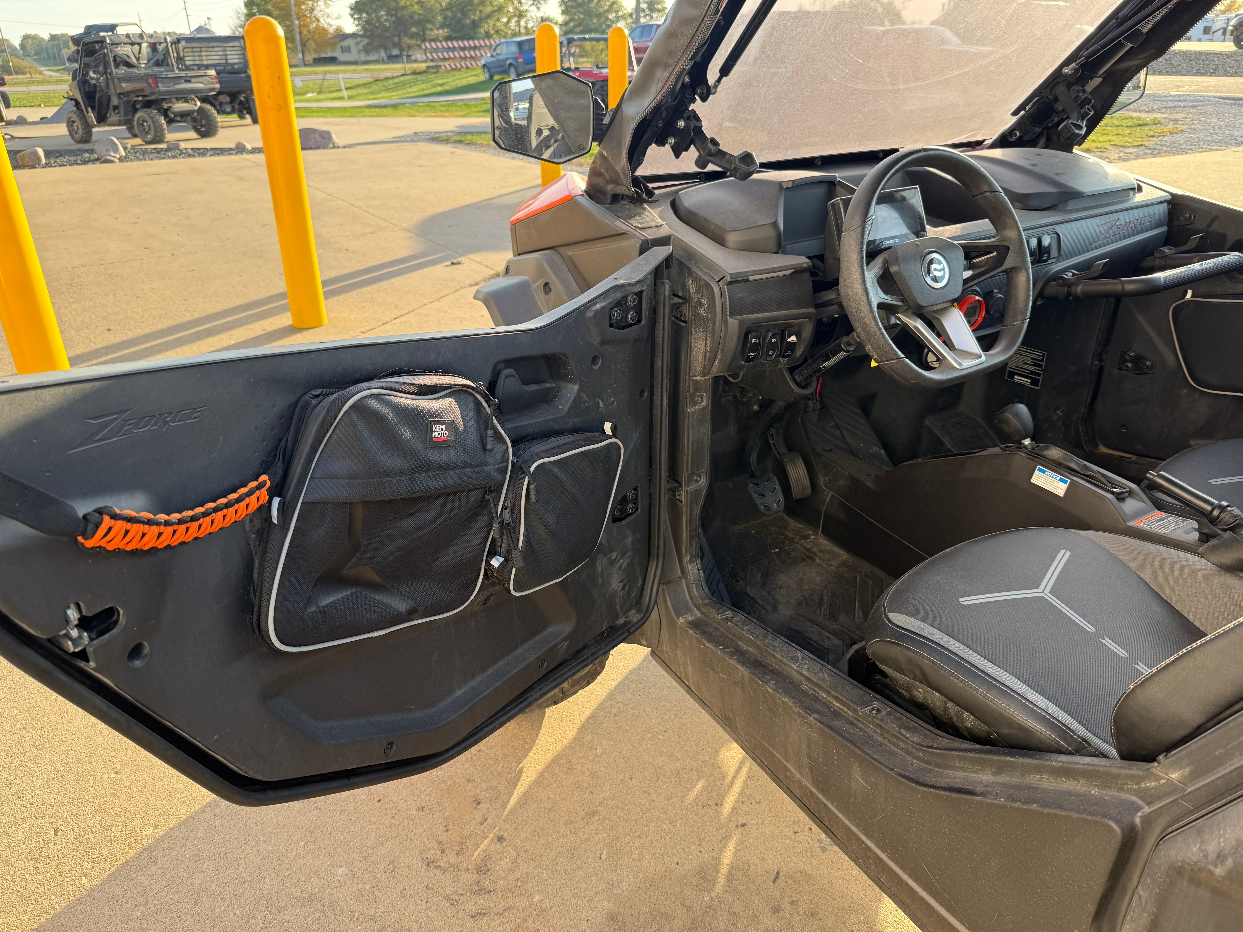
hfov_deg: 71.6
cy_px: 466
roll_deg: +1.2
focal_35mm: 24
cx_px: 622
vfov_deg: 56.8
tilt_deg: -24.9
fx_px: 862
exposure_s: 1/391
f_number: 1.78
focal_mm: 6.76
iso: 80
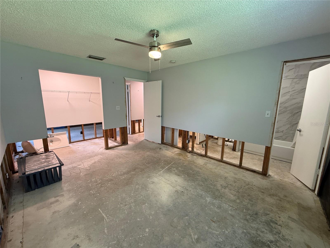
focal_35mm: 14
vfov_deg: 85.7
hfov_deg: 102.1
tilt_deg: -8.7
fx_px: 133
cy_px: 124
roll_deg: -1.2
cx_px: 165
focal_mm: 2.22
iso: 200
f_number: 2.2
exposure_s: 1/60
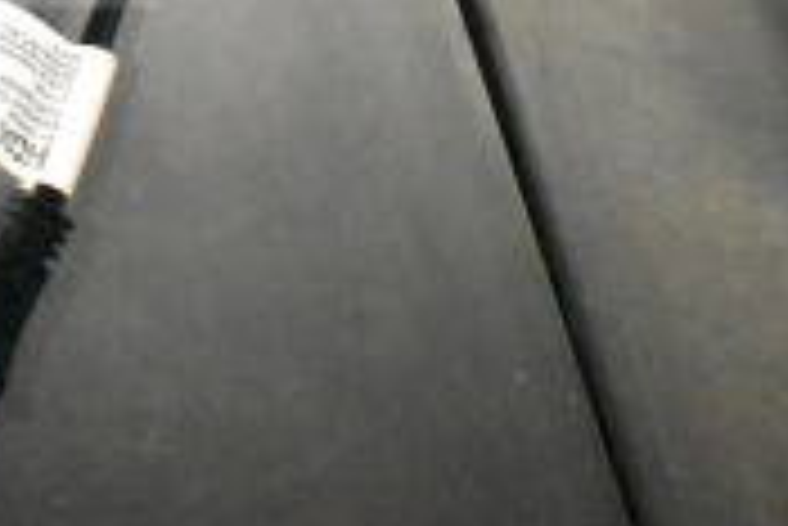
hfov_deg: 16.4
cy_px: -348
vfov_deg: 11.3
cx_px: -351
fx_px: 2519
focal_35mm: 115
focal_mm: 22
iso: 14400
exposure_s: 1/40
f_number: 3.8
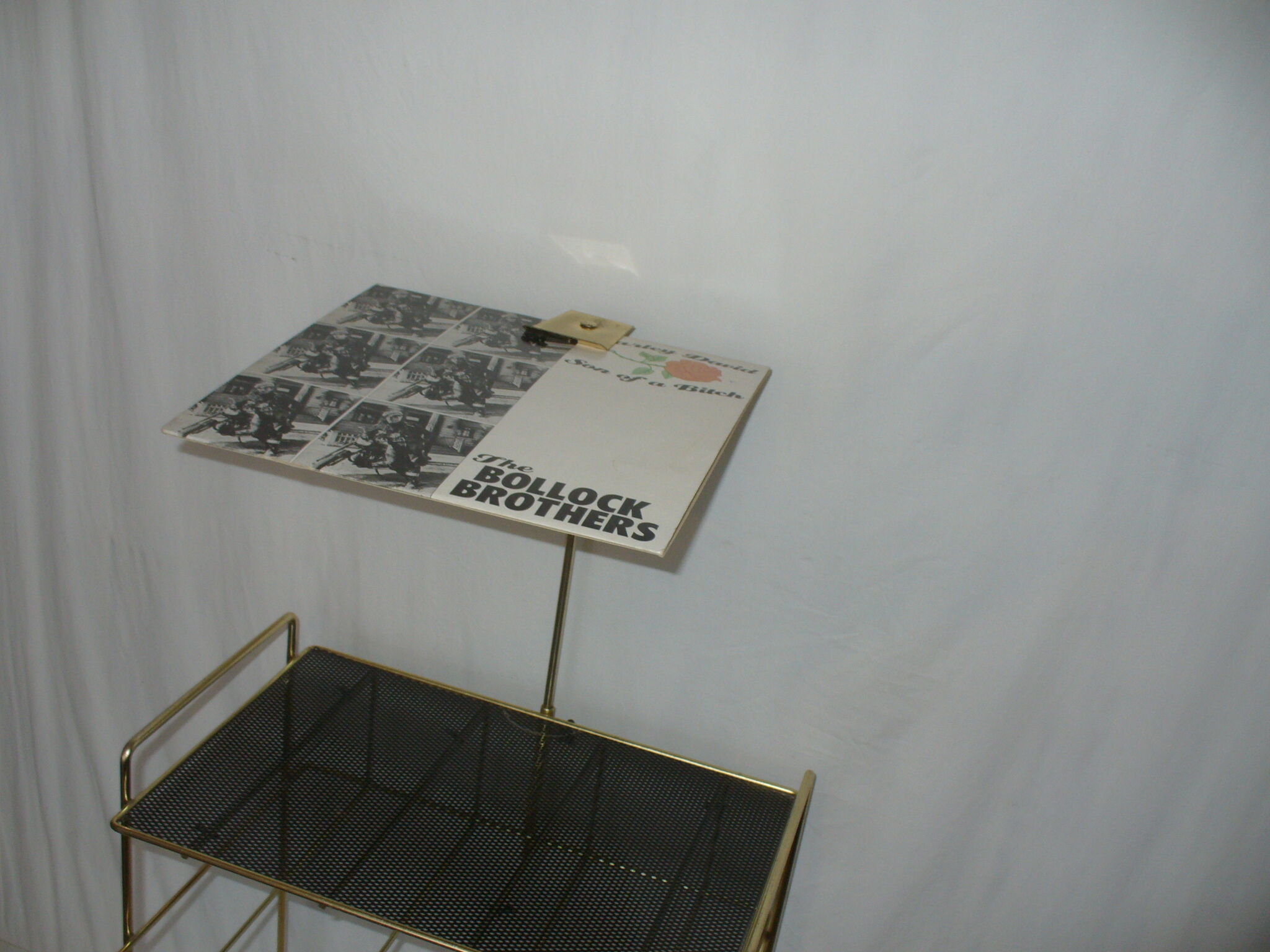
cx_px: 635
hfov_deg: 50.1
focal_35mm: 37
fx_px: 1357
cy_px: 476
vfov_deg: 38.7
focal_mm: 6.1
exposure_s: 1/25
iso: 100
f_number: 2.8
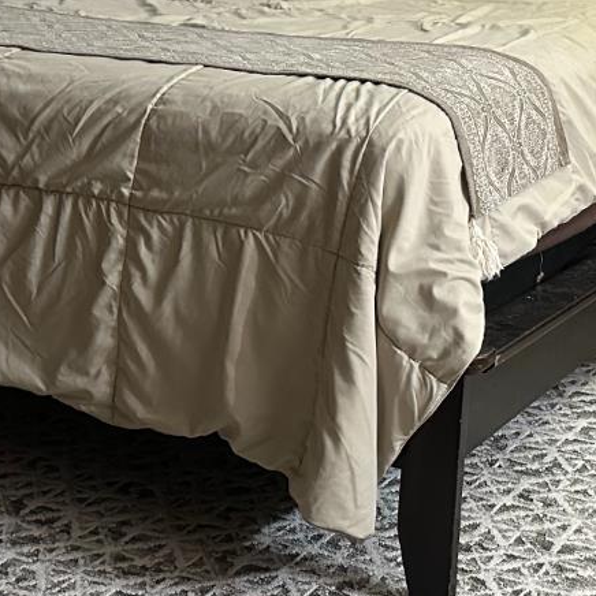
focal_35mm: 73
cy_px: 176
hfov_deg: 23.7
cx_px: 312
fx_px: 1422
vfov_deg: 23.5
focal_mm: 6.86
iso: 800
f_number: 1.78
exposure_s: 1/60
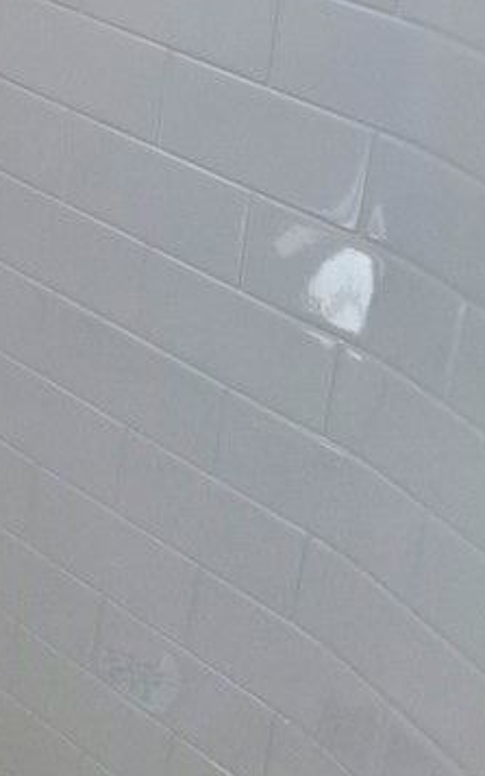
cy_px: -159
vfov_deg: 24.5
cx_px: -272
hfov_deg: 15.6
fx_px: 1608
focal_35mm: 76
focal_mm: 4.69
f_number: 1.8
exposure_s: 1/120
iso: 32
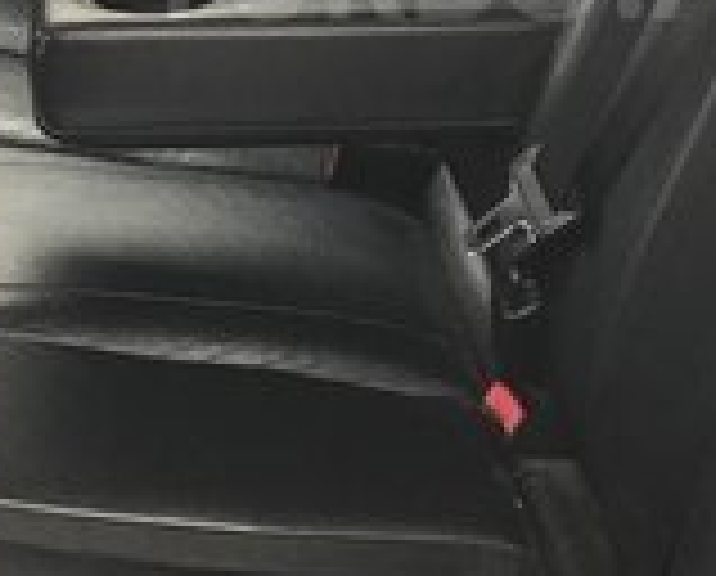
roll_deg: +0.9
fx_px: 1806
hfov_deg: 22.3
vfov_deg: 17.6
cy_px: -32
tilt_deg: -20.3
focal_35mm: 85
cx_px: 486
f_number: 1.8
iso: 32
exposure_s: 1/33
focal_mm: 3.99
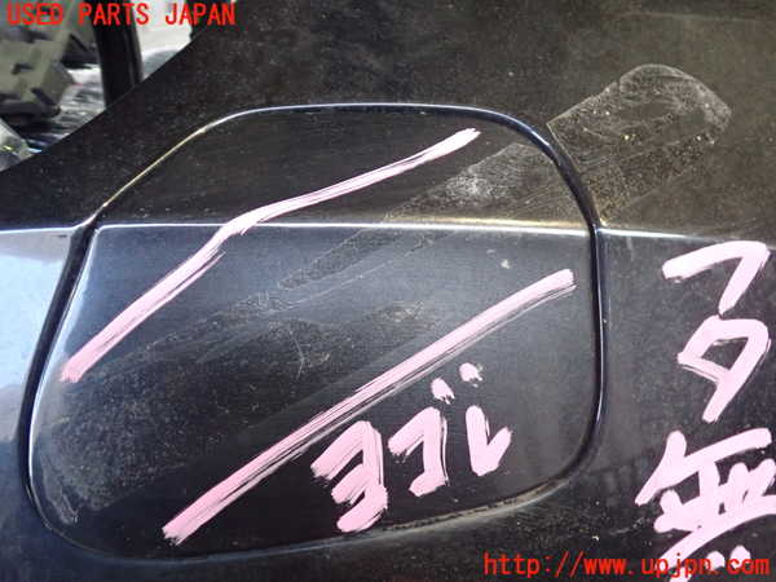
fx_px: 673
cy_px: 291
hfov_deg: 60.0
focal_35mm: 30
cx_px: 388
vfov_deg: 46.8
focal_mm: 5.4
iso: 800
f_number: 2.3
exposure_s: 1/50
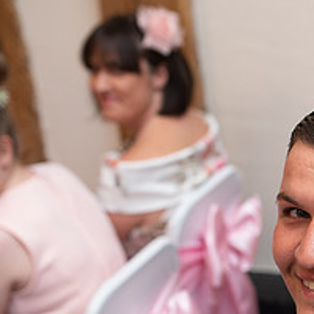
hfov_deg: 19.2
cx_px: 363
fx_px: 883
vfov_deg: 20.0
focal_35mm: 86
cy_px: 246
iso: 500
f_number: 2.8
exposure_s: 1/100
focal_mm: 35
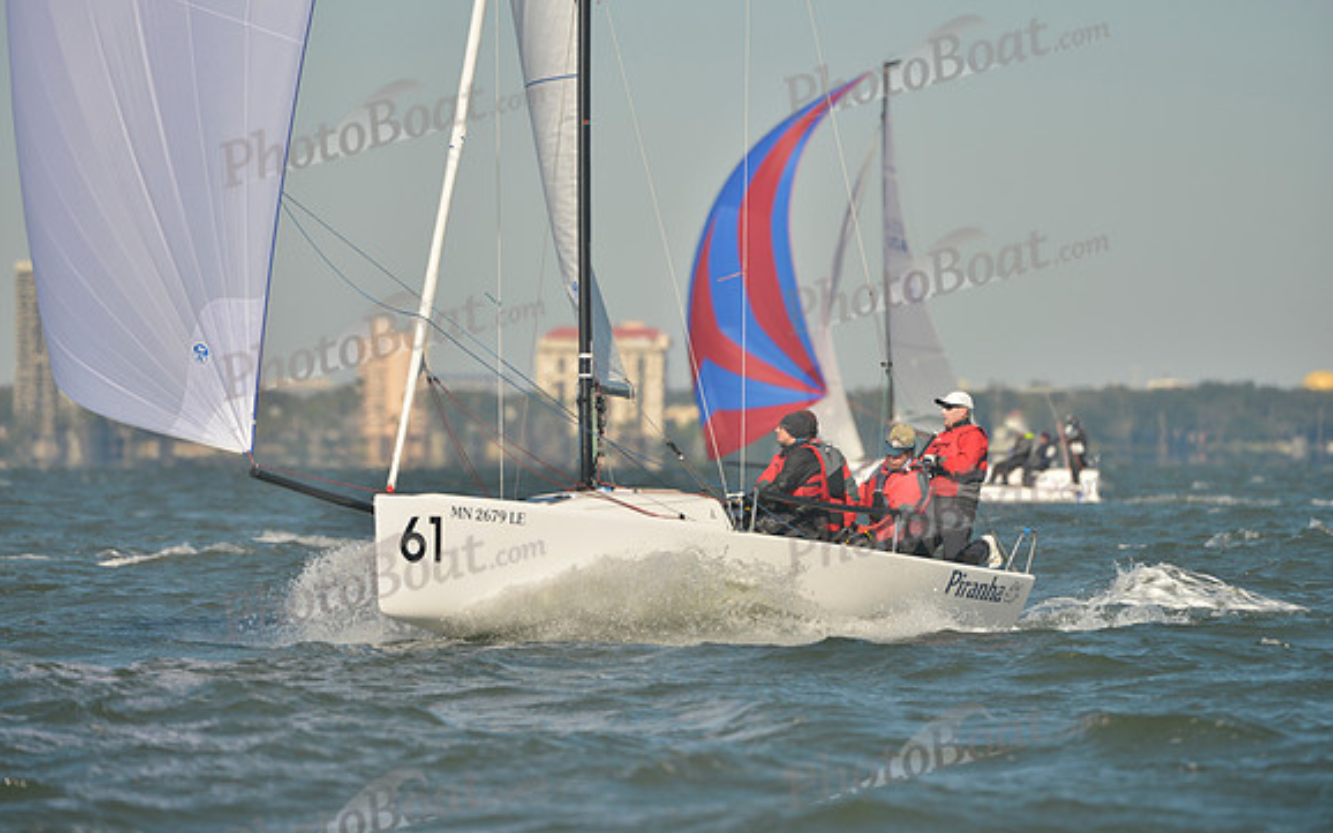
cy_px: 428
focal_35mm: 389
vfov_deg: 3.4
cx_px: 666
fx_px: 14129
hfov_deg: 5.4
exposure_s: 1/2000
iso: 200
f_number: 5
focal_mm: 380
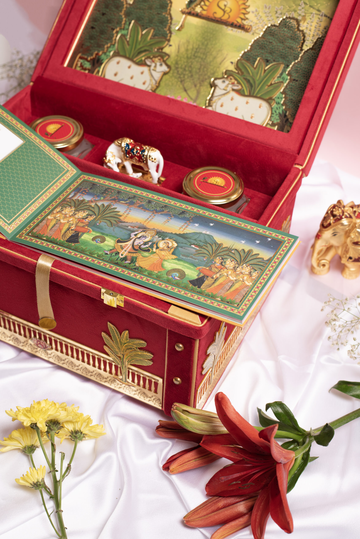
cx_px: 180
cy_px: 270
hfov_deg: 27.0
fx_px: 750
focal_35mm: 50
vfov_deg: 39.6
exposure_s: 1/100
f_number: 6.3
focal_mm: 50
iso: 125
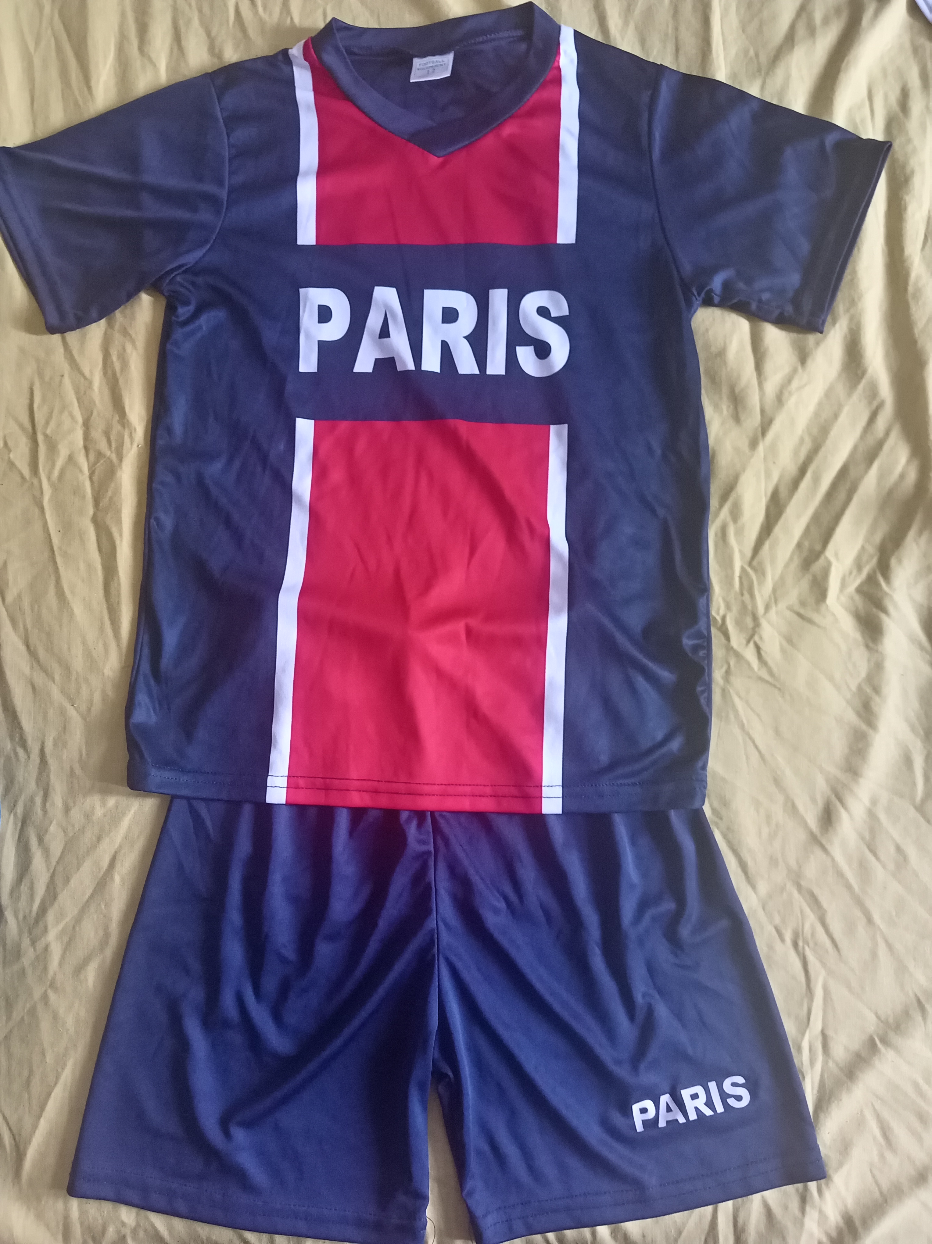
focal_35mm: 27
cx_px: 466
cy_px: 622
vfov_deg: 65.3
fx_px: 970
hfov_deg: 51.3
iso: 1423
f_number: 1.8
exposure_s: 1/20
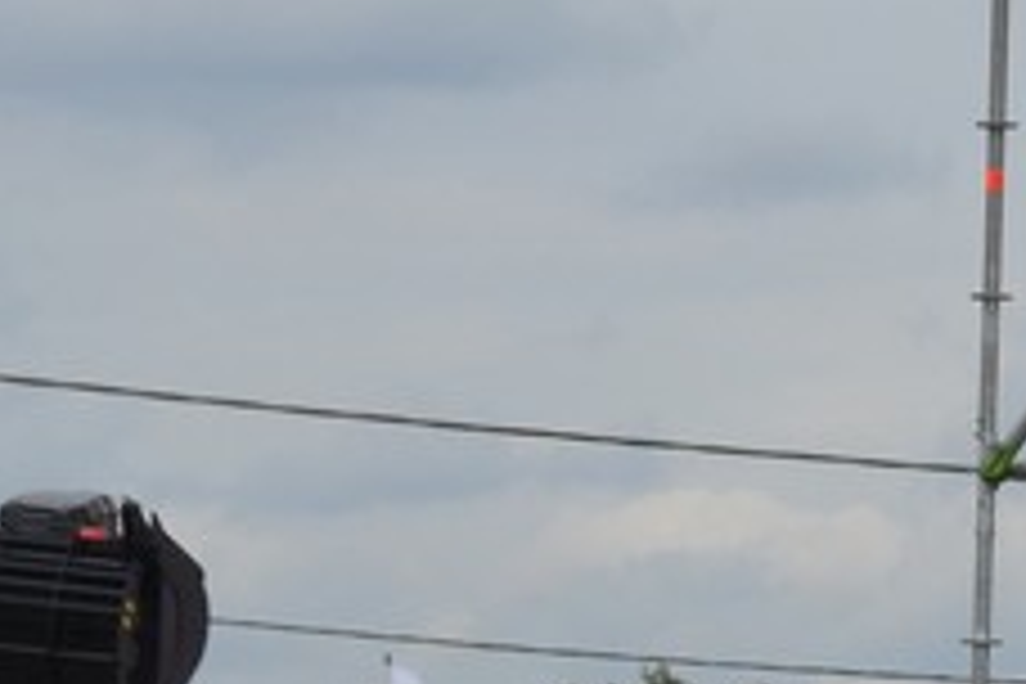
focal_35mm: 371
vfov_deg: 3.7
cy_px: 952
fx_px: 10580
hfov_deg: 5.5
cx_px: 1904
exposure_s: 1/1600
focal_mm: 55
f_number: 6.3
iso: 400
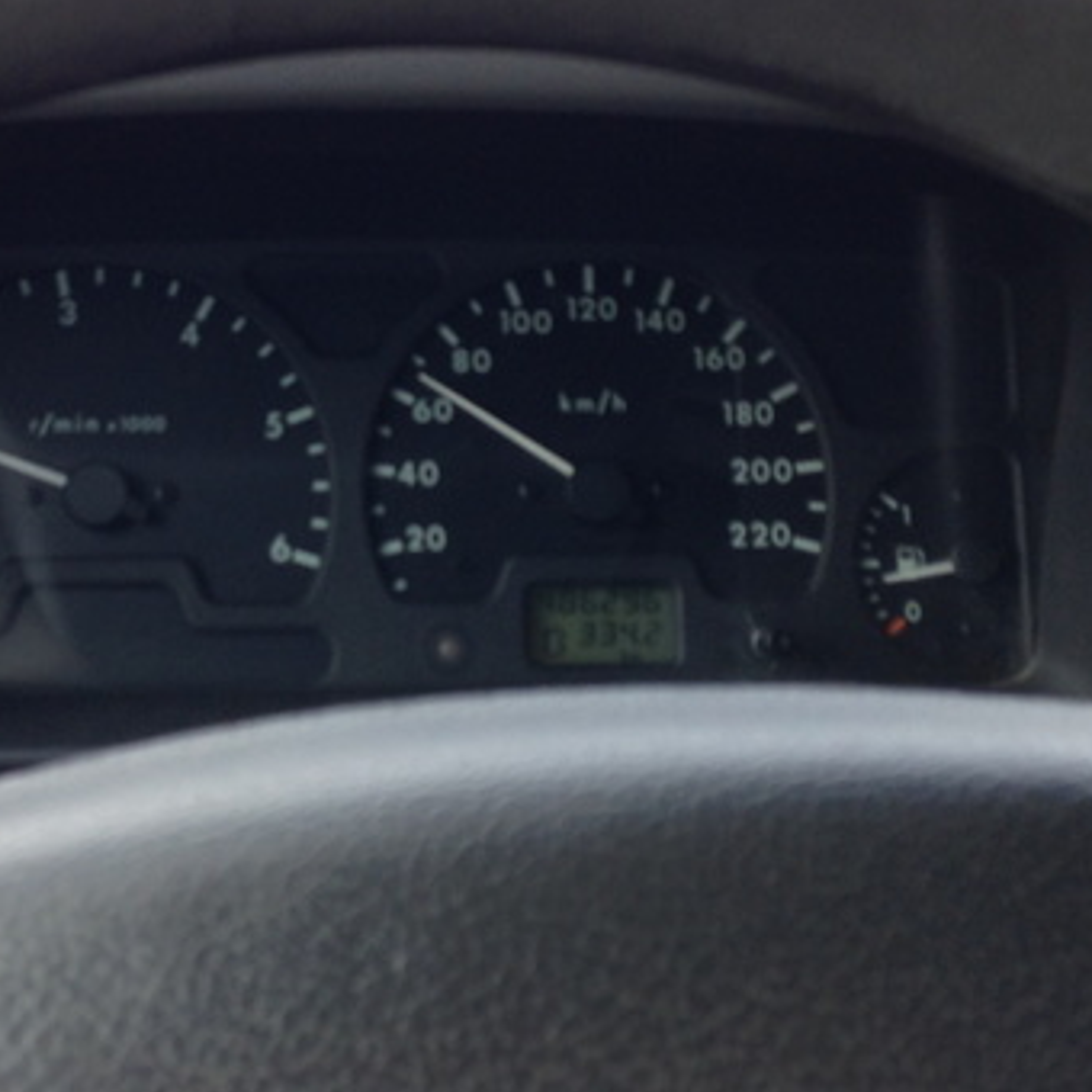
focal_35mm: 68
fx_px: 2427
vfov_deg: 25.3
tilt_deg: -24.3
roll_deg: +0.9
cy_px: 453
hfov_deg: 25.2
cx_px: 369
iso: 50
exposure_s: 1/120
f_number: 2.4
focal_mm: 4.12
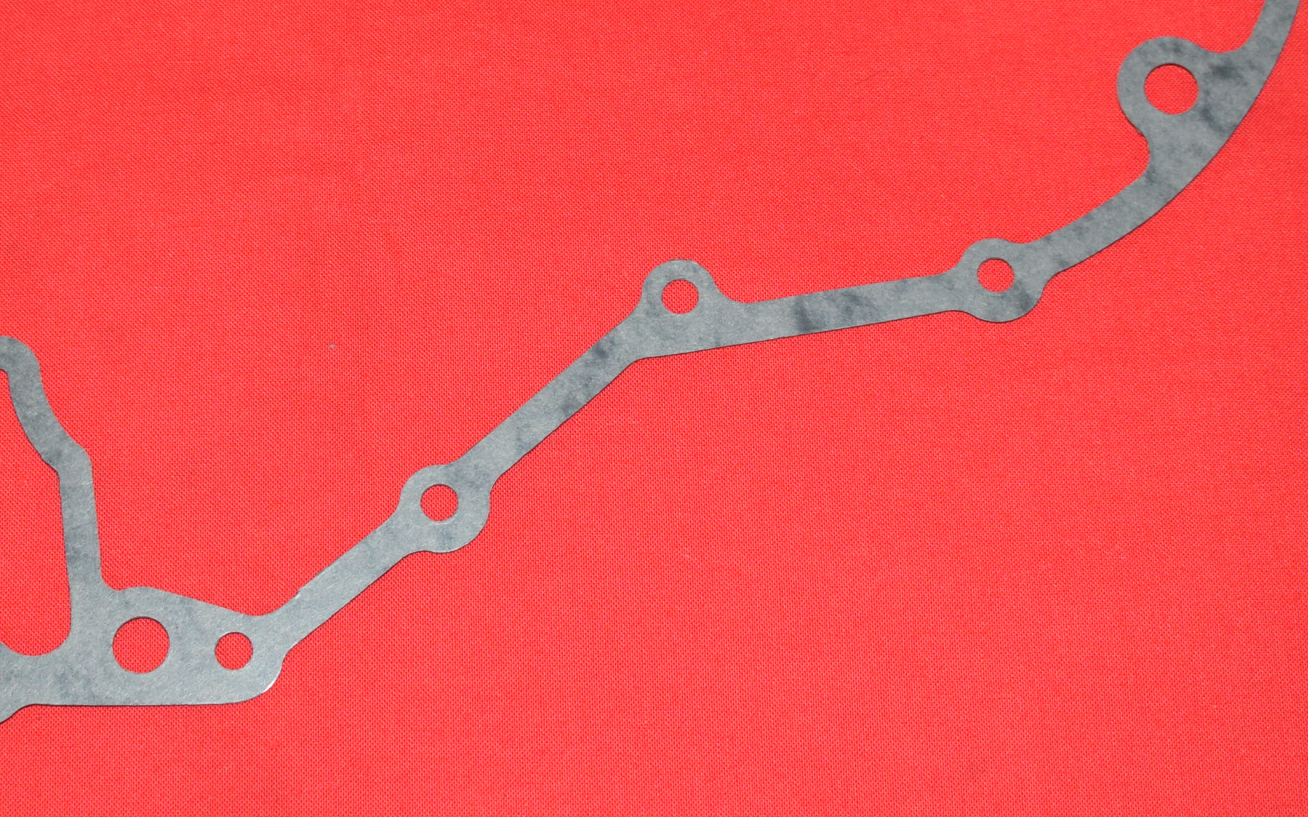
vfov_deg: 14.1
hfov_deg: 22.5
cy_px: 177
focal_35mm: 92
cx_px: 558
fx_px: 3279
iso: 1250
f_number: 5
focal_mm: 30
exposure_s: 1/200
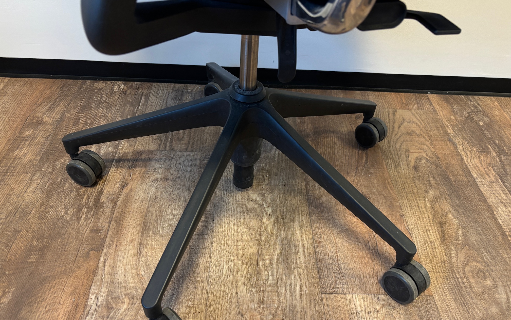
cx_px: 257
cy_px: 188
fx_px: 390
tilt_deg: -44.9
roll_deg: -4.1
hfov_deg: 66.5
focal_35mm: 28
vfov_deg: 44.4
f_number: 1.6
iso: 200
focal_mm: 5.96
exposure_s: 1/50
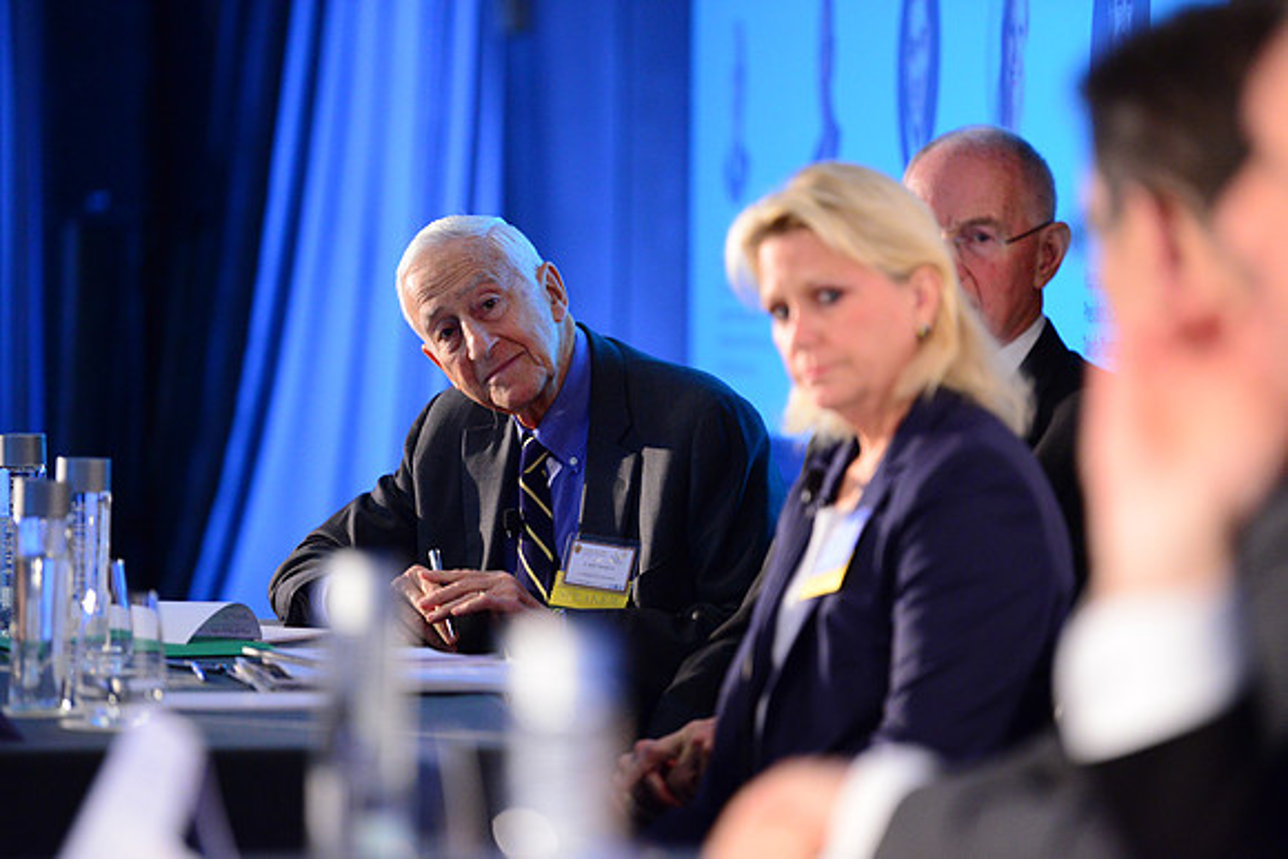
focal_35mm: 200
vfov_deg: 6.9
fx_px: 7157
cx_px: 644
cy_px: 430
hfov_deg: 10.3
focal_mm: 200
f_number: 2.8
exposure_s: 1/125
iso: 4000
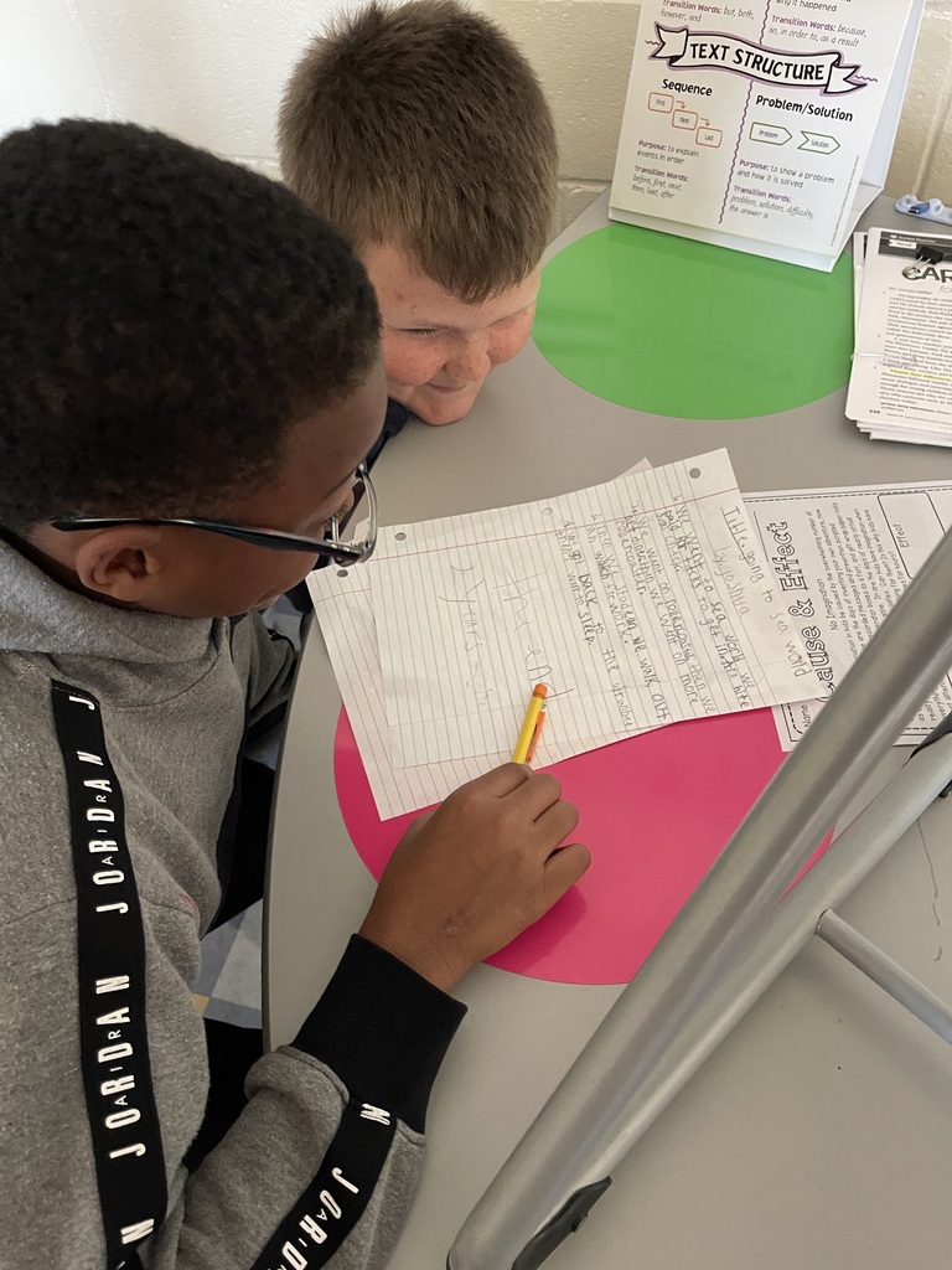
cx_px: 476
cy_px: 635
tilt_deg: -52.7
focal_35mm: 25
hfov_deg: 54.9
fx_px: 917
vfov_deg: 69.4
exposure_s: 1/35
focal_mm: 5.1
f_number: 1.6
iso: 640
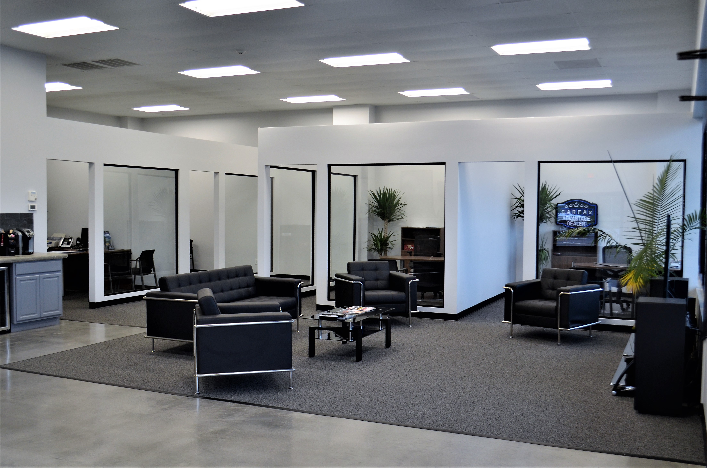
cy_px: 234
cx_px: 354
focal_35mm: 33
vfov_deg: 39.8
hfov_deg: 57.3
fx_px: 647
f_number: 4
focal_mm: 22
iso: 400
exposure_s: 1/60
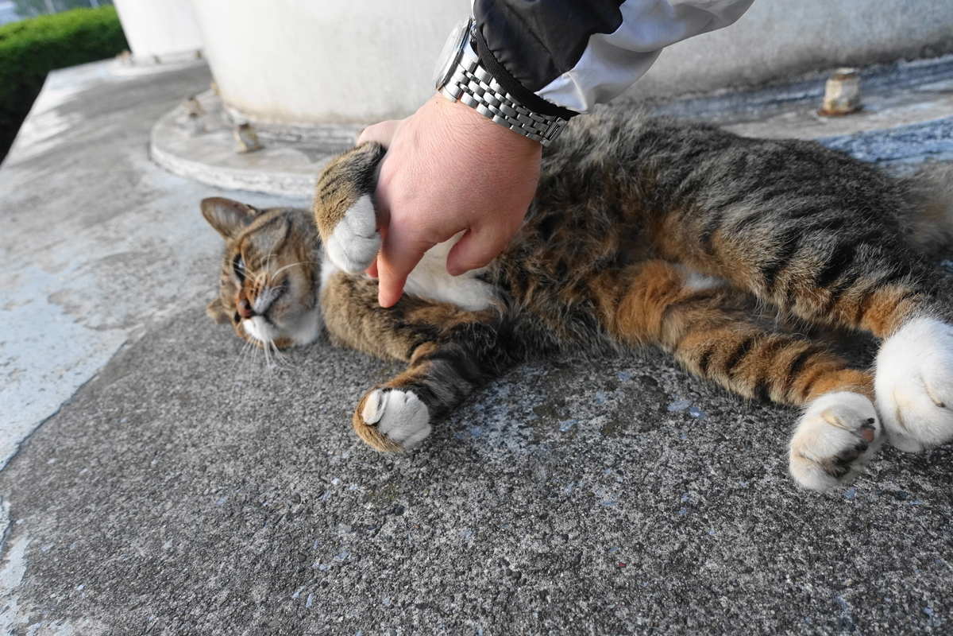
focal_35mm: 24
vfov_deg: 53.1
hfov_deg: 73.7
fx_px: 635
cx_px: 476
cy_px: 318
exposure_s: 1/200
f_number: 2.8
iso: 800
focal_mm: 8.8
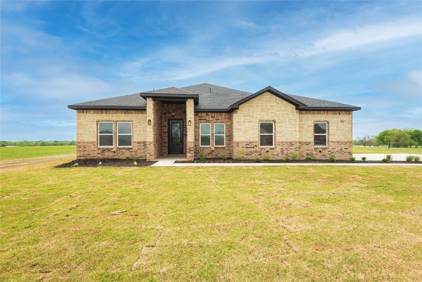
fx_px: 188
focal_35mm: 16
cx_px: 211
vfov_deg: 73.8
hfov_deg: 96.7
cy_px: 141
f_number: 7.1
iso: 100
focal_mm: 16
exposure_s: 1/125
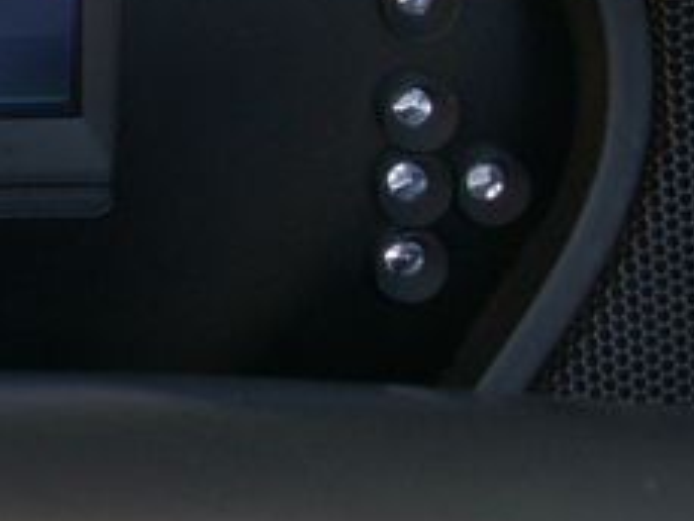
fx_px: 2868
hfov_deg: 12.7
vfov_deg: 10.1
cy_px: -203
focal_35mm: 143
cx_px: -497
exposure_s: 1/40
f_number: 2.8
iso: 64
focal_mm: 6.8
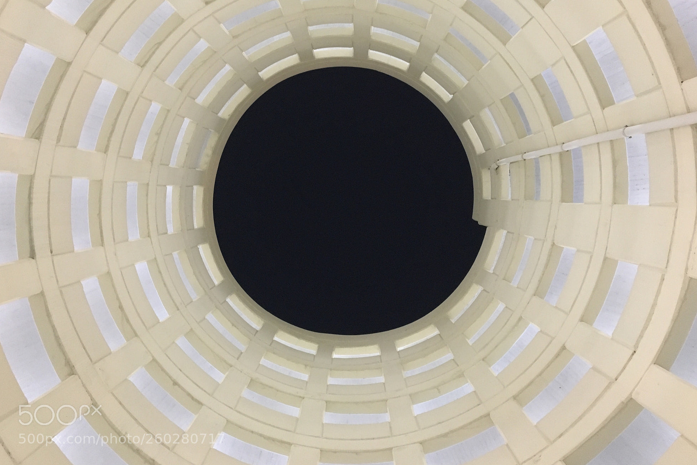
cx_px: 349
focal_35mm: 31
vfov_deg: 42.3
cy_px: 205
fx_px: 600
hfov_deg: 60.3
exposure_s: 1/17
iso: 400
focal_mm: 4.15
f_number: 2.2
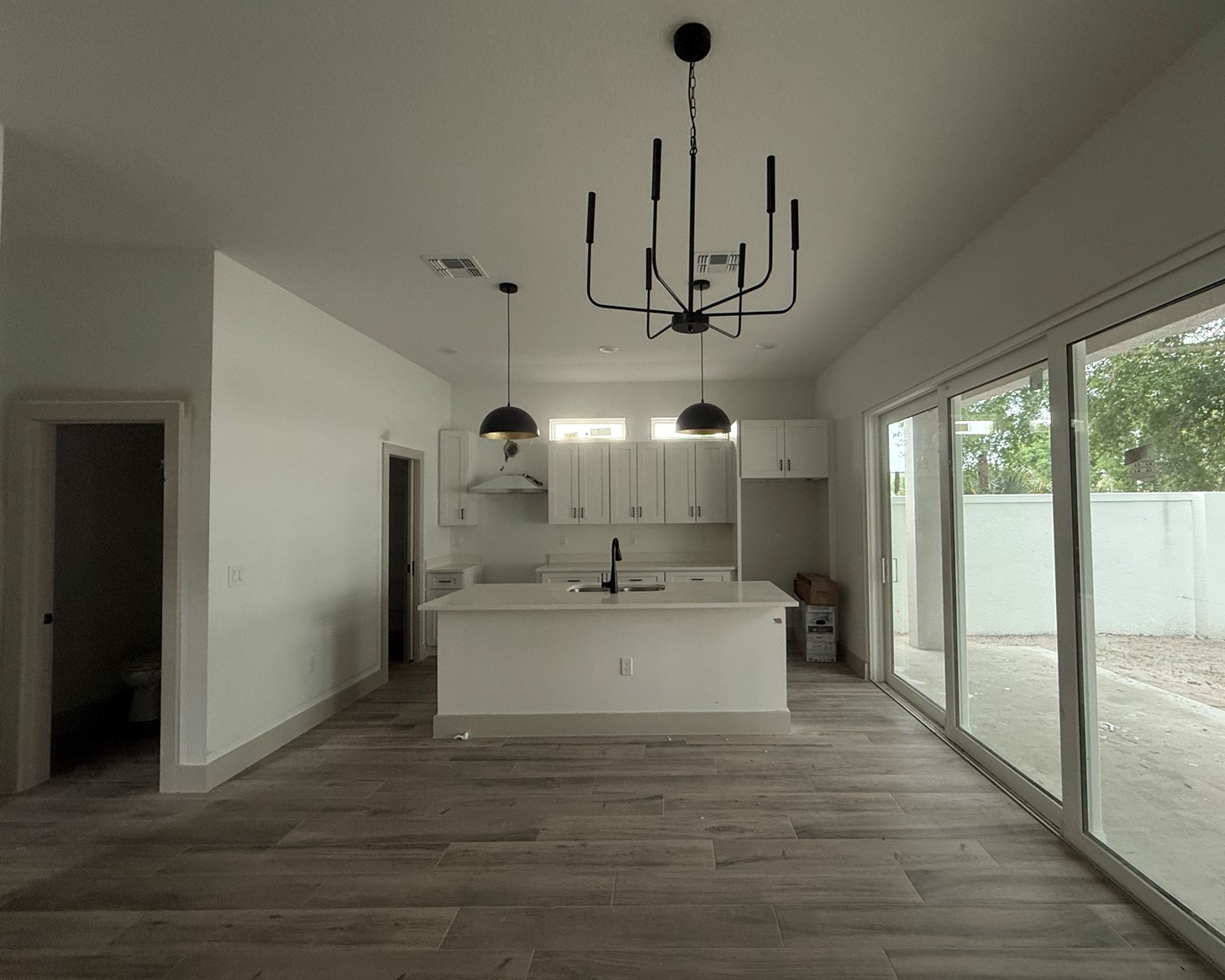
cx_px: 667
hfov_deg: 96.6
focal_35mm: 15
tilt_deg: +1.9
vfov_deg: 84.0
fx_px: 544
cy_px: 493
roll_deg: +0.0
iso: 160
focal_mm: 2.22
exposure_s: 1/99
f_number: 2.2
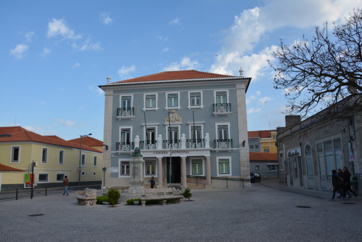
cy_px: 121
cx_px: 181
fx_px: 271
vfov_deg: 47.9
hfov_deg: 67.4
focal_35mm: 27
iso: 200
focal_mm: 18
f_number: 8
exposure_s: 1/250
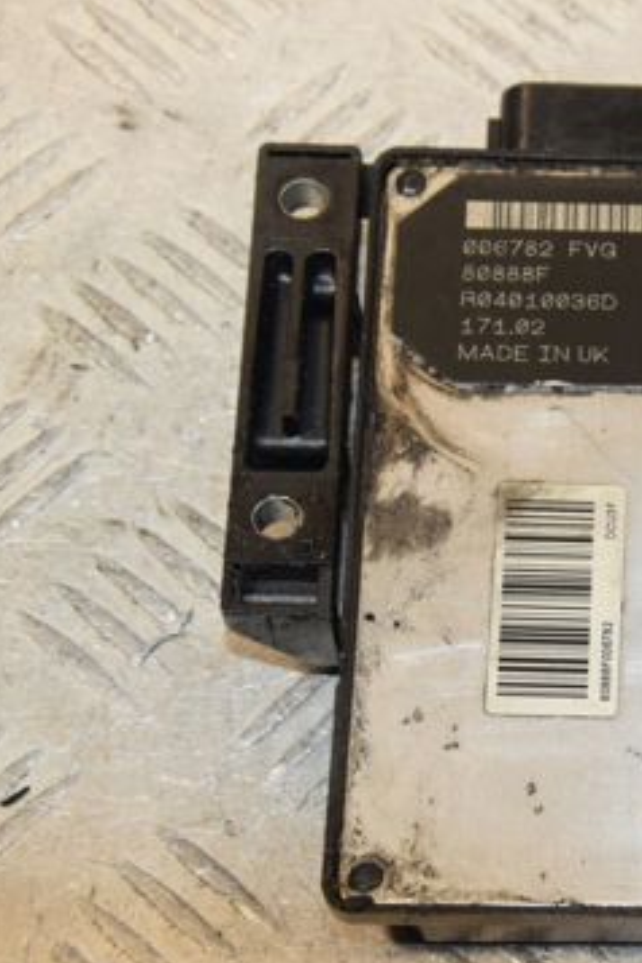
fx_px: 3450
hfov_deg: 10.4
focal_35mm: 129
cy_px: 529
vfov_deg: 15.9
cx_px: 847
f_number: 6.3
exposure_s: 1/200
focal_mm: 48
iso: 1600
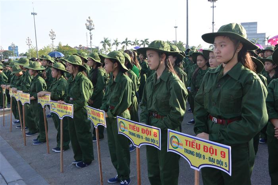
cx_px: 139
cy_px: 92
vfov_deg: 42.3
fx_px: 239
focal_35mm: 31
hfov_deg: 60.3
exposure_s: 1/400
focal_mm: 11.8
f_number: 5
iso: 160
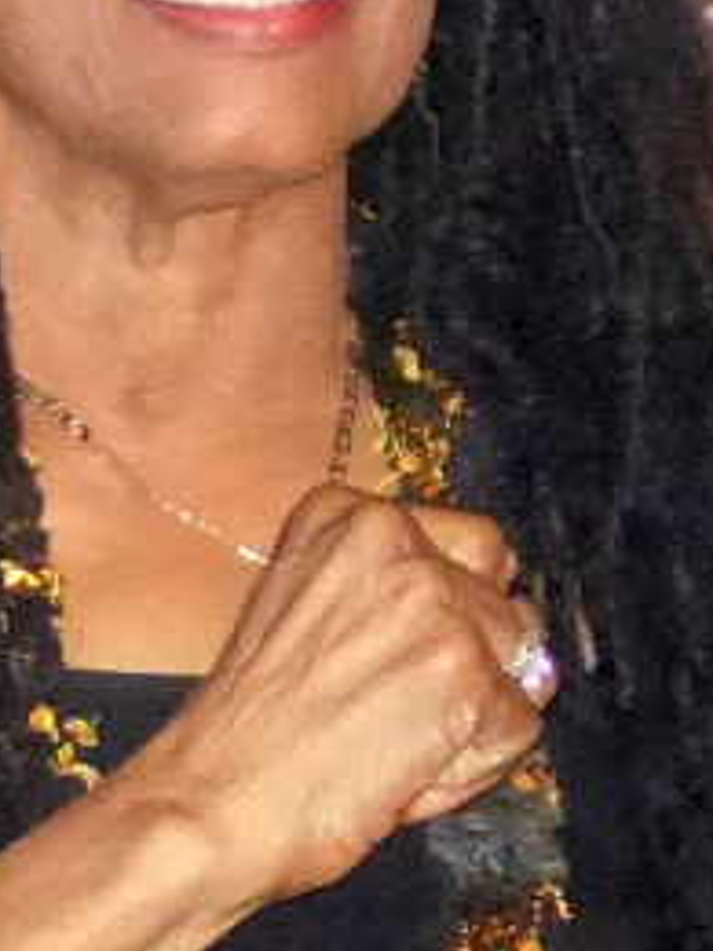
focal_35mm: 446
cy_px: 647
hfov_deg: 3.3
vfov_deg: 4.4
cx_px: 408
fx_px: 12249
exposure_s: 1/160
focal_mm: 20.9
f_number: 2.8
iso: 1600
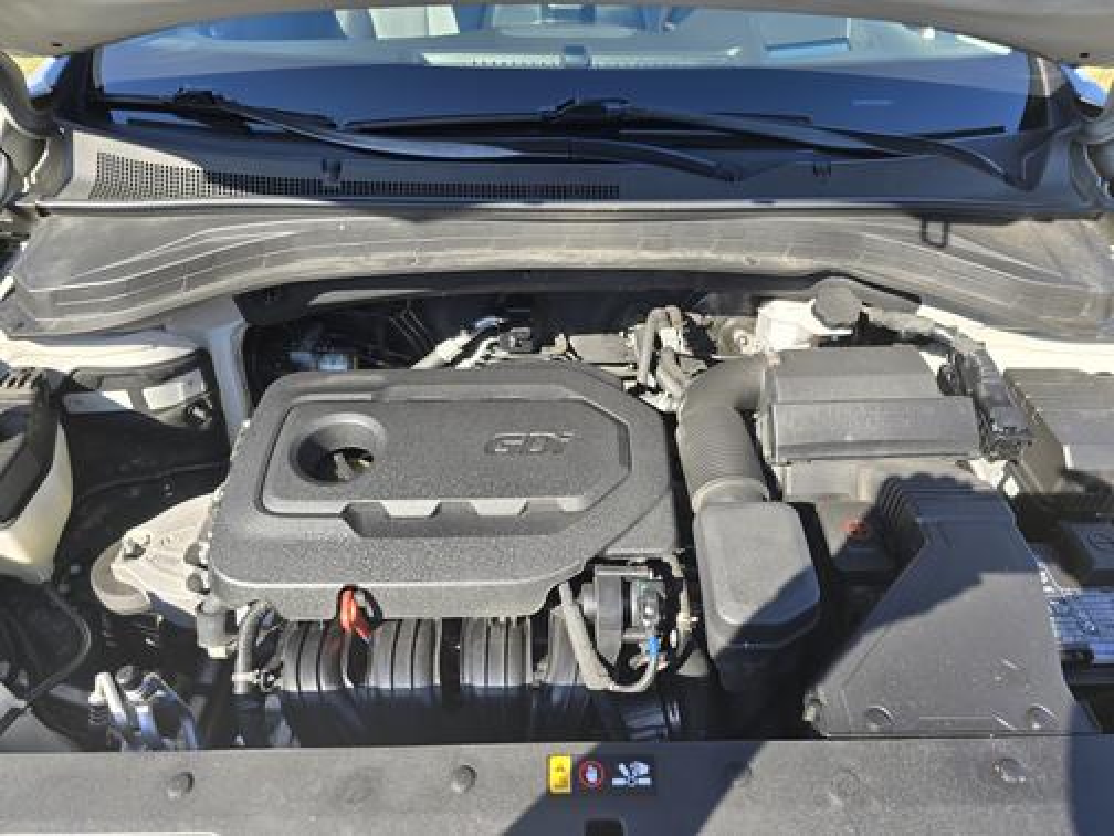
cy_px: 418
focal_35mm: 23
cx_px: 557
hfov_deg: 73.9
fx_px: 740
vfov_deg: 58.9
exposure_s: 1/190
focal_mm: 6.3
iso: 12
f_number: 1.7
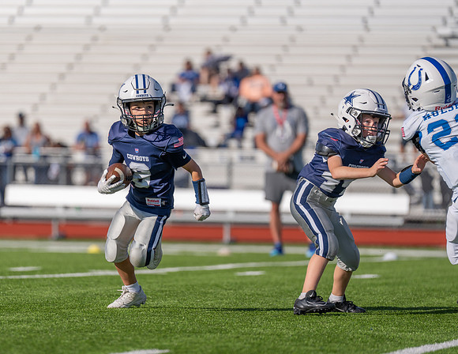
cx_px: 155
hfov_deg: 7.8
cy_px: 202
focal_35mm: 252
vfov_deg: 6.0
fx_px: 3365
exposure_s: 1/3200
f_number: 2.8
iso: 100
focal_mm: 200
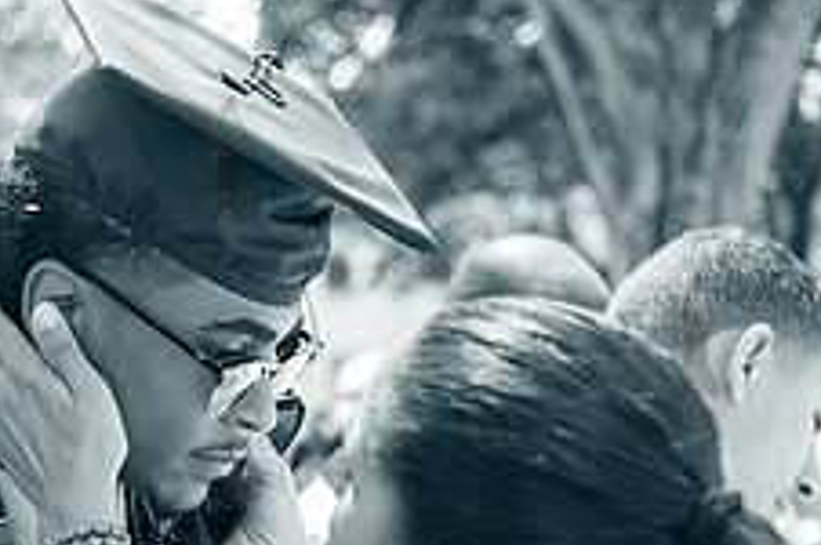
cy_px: 510
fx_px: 2050
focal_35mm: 90
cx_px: 225
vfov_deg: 14.9
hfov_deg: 22.5
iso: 100
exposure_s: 1/200
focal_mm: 35
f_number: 2.8
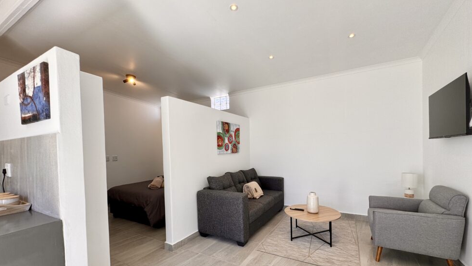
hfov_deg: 99.4
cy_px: 154
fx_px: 200
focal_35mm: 16
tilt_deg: -2.0
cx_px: 238
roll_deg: +1.5
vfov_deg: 66.7
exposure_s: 1/170
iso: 40
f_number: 2.2
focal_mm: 2.22
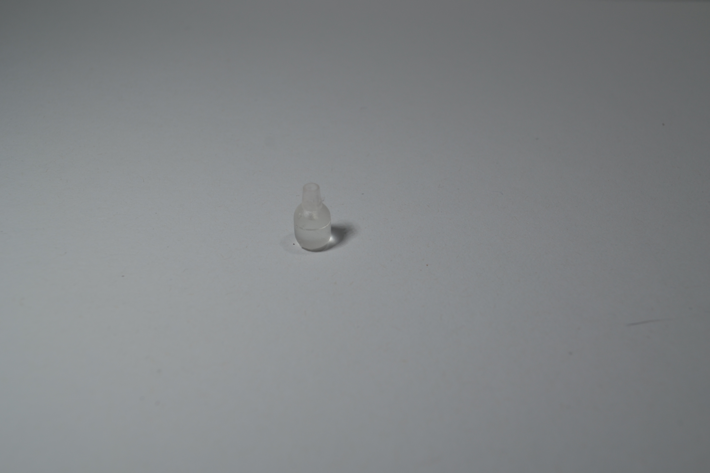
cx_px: 355
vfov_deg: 34.2
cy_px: 236
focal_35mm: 39
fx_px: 769
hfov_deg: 49.6
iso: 100
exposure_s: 1/125
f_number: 8
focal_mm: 26
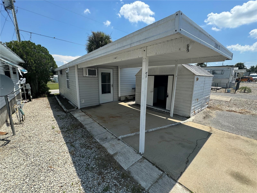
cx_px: 128
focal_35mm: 14
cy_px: 96
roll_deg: -1.4
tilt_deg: -11.0
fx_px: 104
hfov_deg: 102.1
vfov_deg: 85.7
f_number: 2.2
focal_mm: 2.22
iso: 50
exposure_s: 1/1178
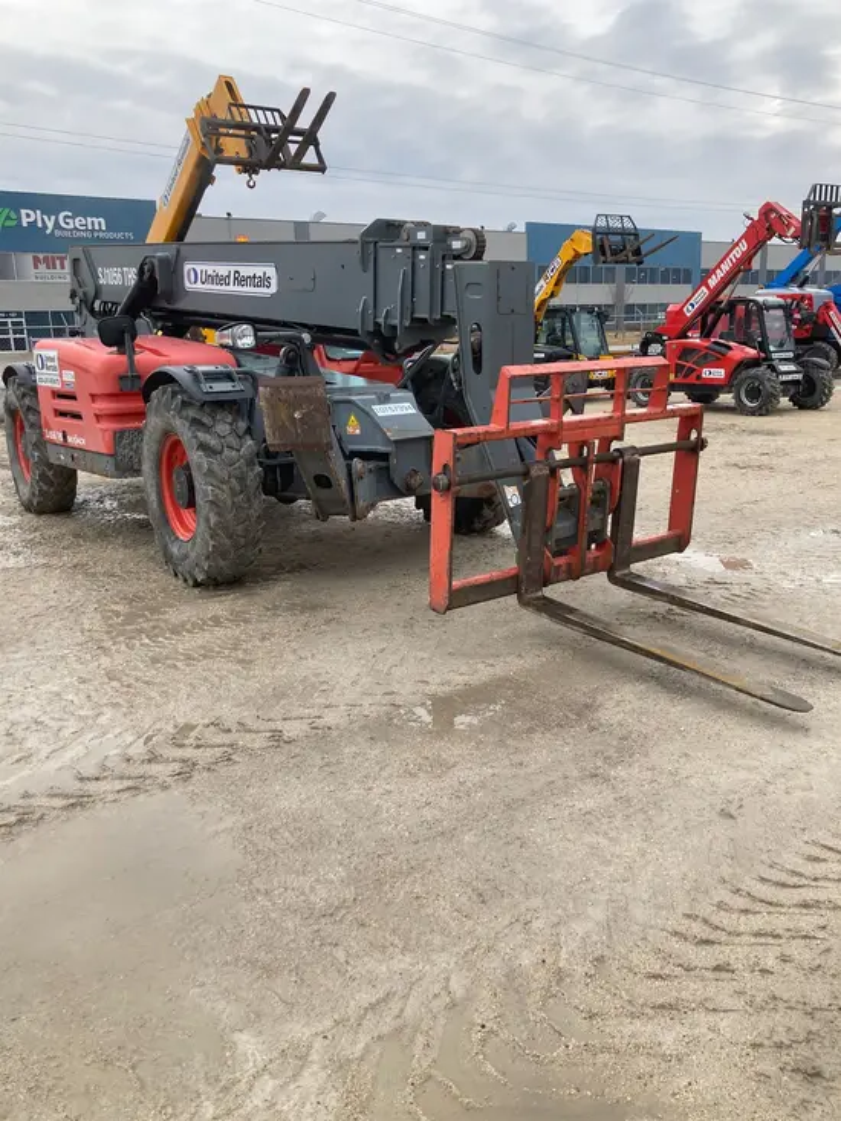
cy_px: 560
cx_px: 420
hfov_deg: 49.8
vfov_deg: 63.4
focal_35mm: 28
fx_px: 907
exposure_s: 1/382
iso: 20
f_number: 1.8
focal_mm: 3.99
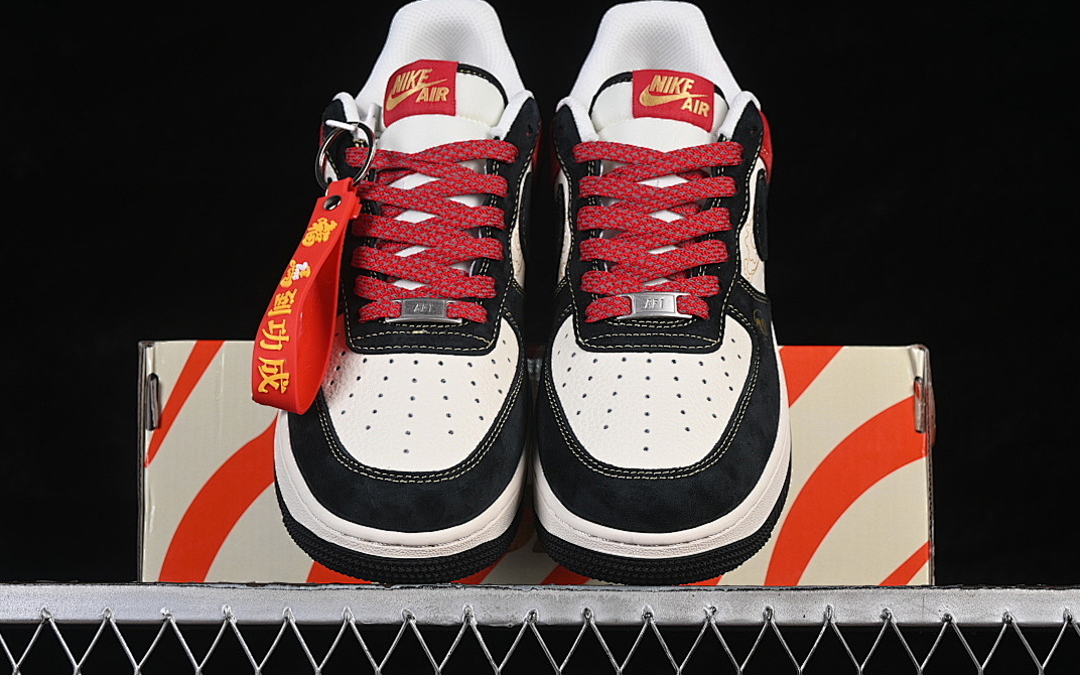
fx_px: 2266
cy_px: 360
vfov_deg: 16.9
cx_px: 539
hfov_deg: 26.8
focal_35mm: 77
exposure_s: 1/80
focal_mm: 50
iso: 160
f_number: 8
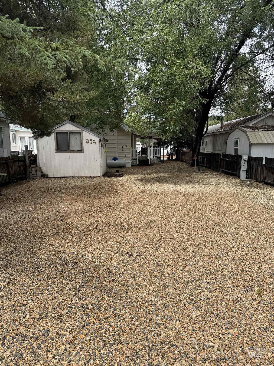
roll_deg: -0.1
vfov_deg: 71.6
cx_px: 137
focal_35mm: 24
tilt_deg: -7.1
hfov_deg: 56.8
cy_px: 183
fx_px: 253
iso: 80
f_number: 1.78
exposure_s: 1/1770
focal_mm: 6.76
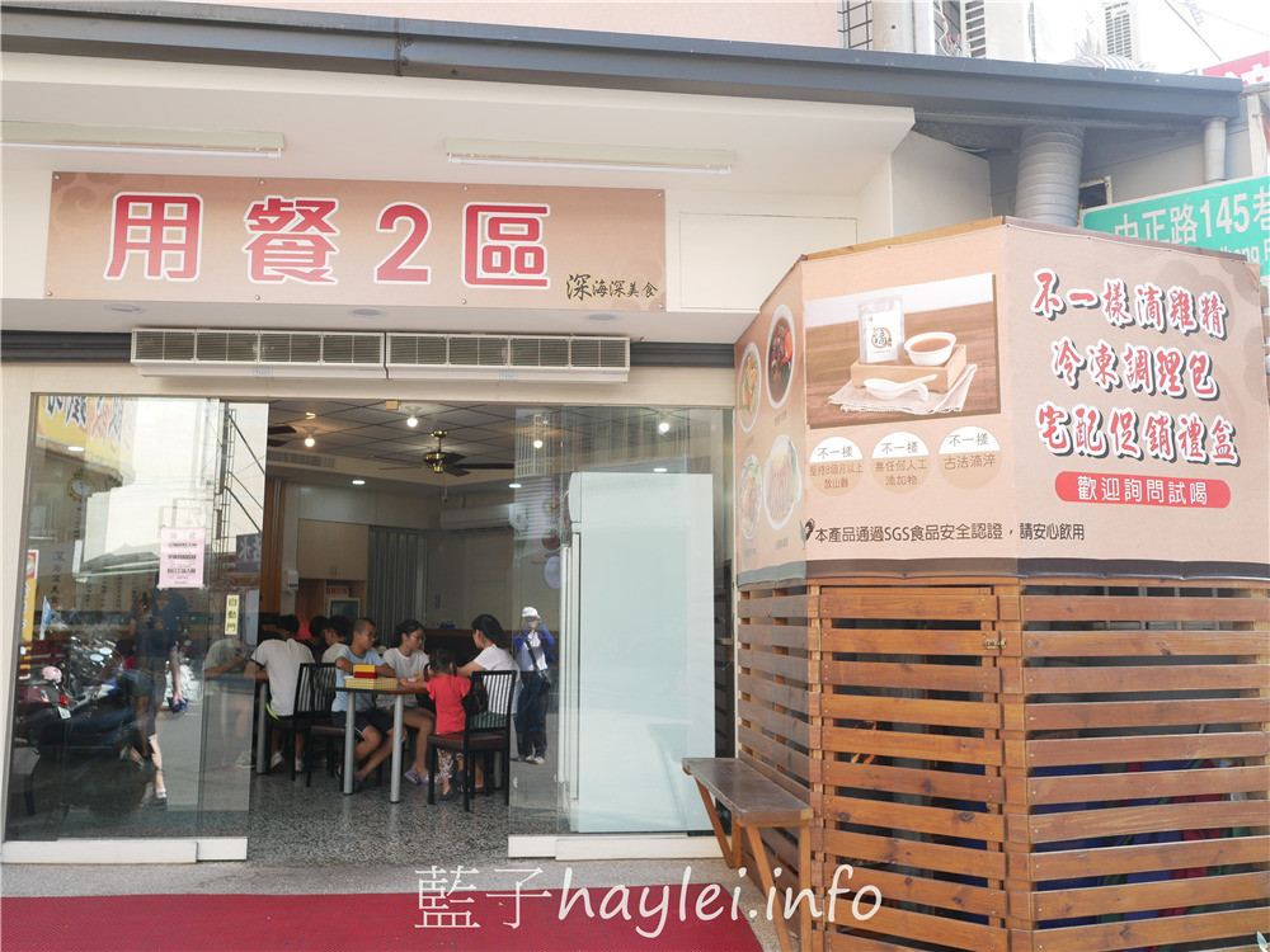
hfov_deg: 60.0
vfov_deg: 46.8
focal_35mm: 30
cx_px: 635
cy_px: 476
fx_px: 1101
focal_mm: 15
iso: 200
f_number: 2.8
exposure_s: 1/320
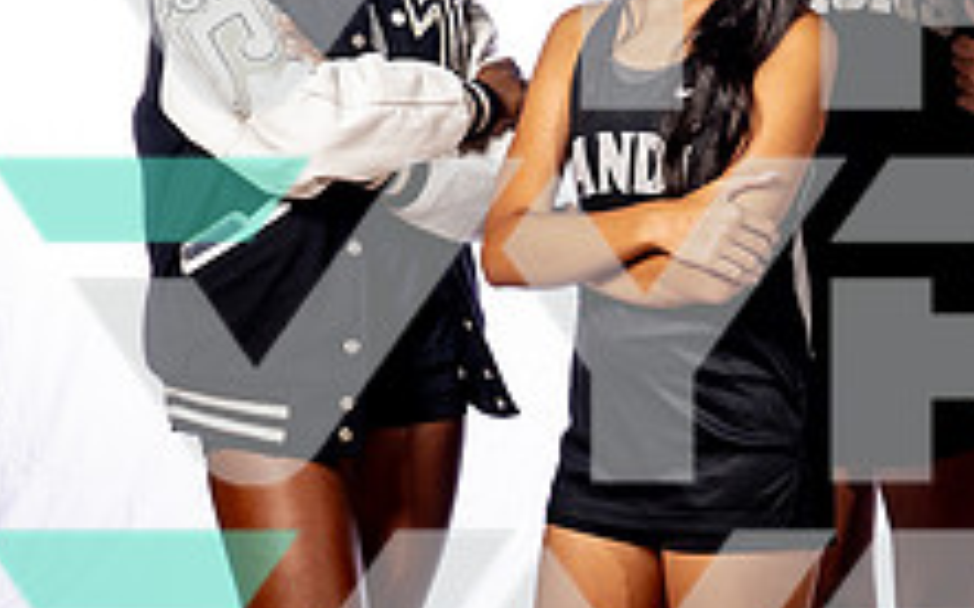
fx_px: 4458
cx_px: 873
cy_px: 322
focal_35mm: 168
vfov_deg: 7.8
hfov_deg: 12.4
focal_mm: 54
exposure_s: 1/250
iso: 250
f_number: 7.1
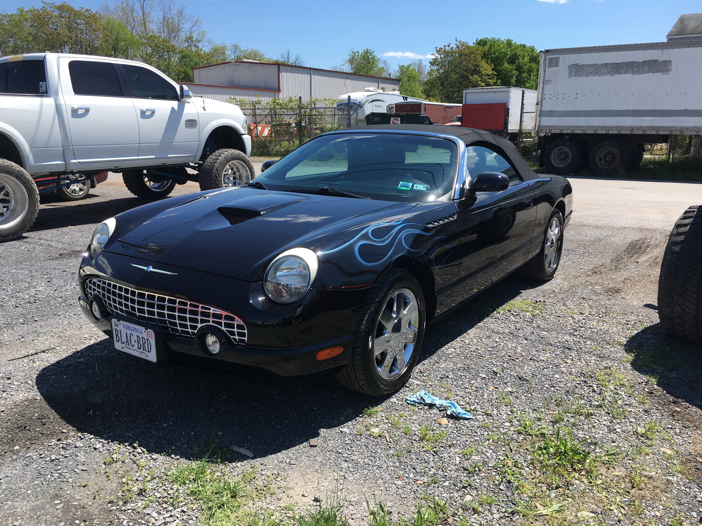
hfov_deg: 61.7
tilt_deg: -14.1
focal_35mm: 29
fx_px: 588
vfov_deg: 48.2
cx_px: 351
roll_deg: +0.8
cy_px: 263
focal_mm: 4.15
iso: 25
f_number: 2.2
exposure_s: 1/1131
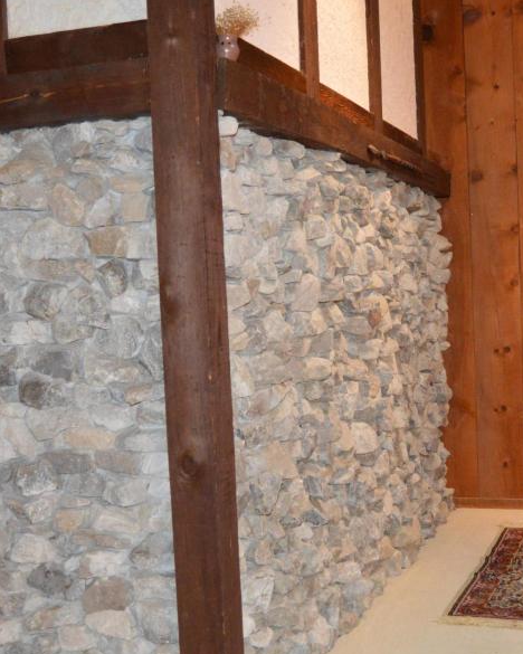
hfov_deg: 30.1
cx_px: 322
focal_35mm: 50
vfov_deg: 37.3
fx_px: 967
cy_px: 375
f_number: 3.5
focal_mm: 18
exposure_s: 1/60
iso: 2200
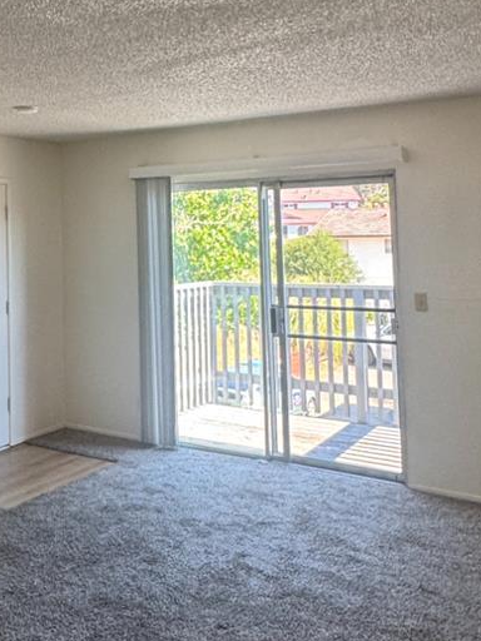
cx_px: 51
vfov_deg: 44.9
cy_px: 203
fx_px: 760
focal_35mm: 41
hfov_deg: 33.3
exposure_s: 1/120
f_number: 2.2
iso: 125
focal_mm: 2.22
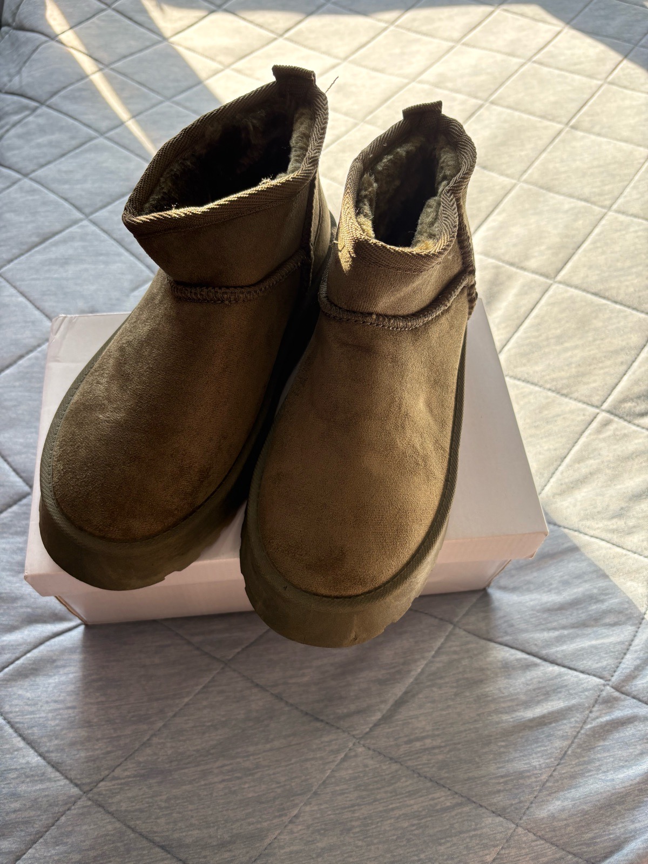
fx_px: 649
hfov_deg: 53.1
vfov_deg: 67.3
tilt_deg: -51.3
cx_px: 324
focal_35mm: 26
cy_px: 432
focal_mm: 5.96
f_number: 1.6
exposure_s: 1/462
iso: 64
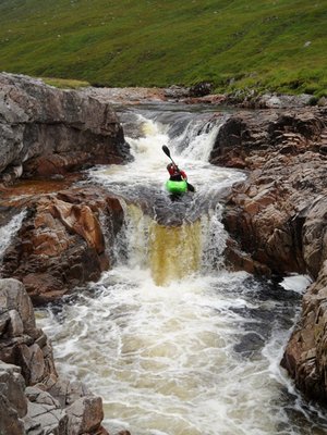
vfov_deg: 46.8
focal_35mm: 40
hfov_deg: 36.0
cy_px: 218
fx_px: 504
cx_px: 164
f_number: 3.6
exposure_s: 1/350
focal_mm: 6.5
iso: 80
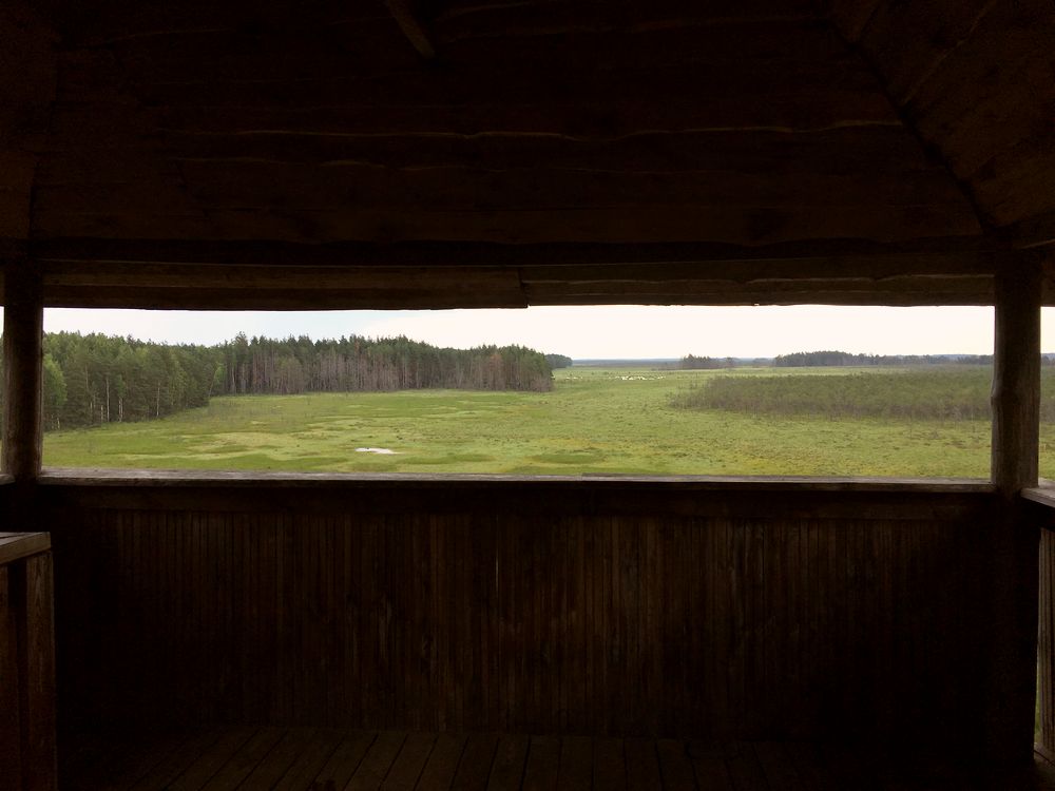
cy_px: 396
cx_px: 528
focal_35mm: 29
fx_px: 884
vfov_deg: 48.2
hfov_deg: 61.7
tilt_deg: -1.1
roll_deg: +0.5
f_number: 2.2
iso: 25
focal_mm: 4.15
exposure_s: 1/693
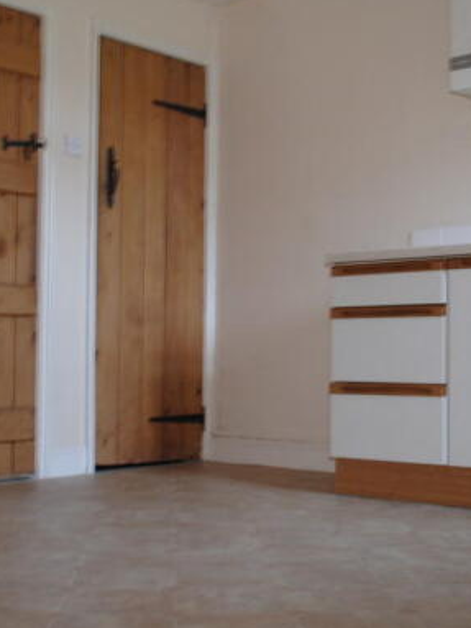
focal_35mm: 54
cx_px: 265
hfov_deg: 27.0
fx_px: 980
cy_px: 286
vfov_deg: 35.5
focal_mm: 22
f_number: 4
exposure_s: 1/1.6
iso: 200
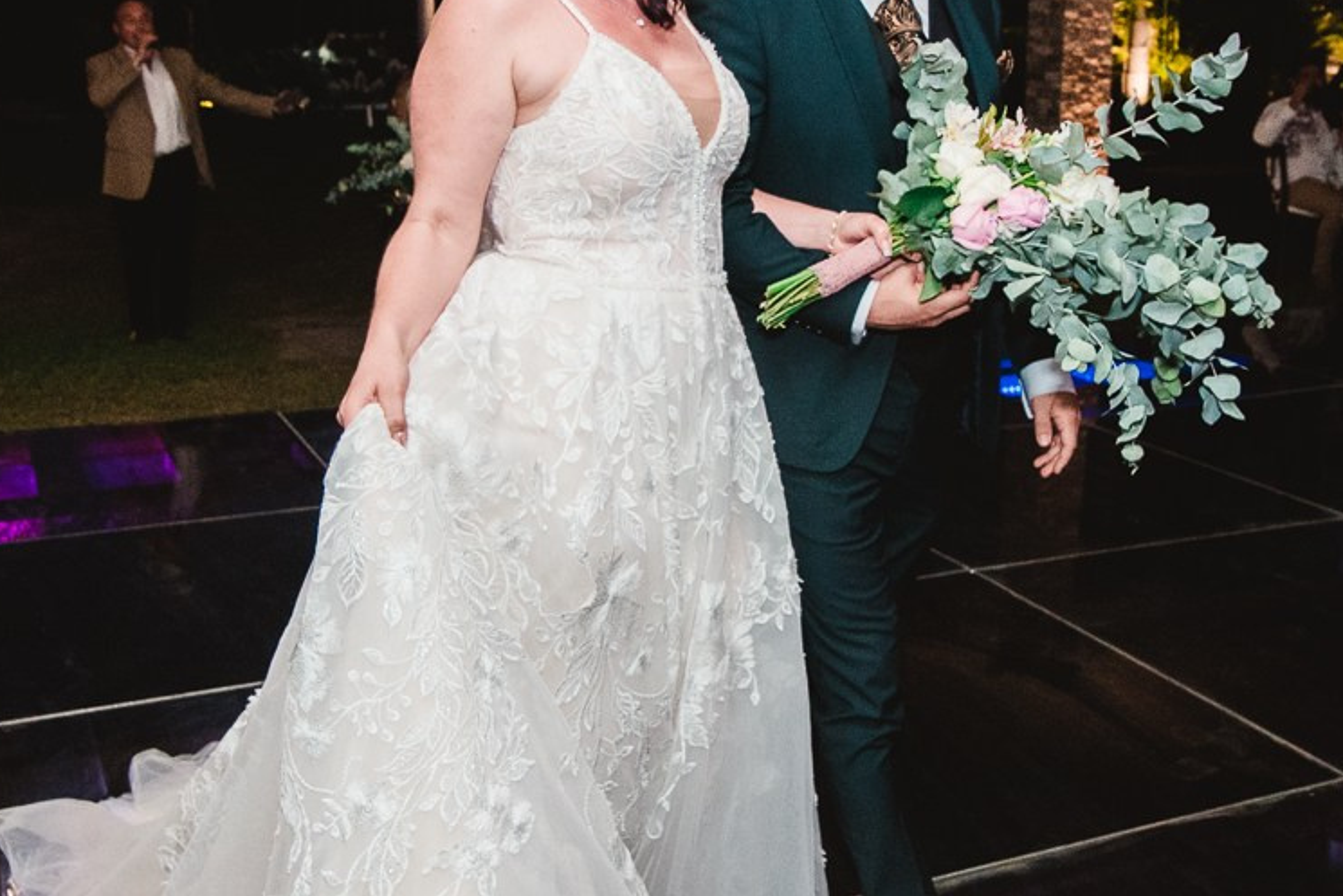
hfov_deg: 44.5
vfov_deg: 30.5
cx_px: 694
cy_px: 370
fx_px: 1642
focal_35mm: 44
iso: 1250
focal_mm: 16
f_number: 4
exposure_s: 1/125
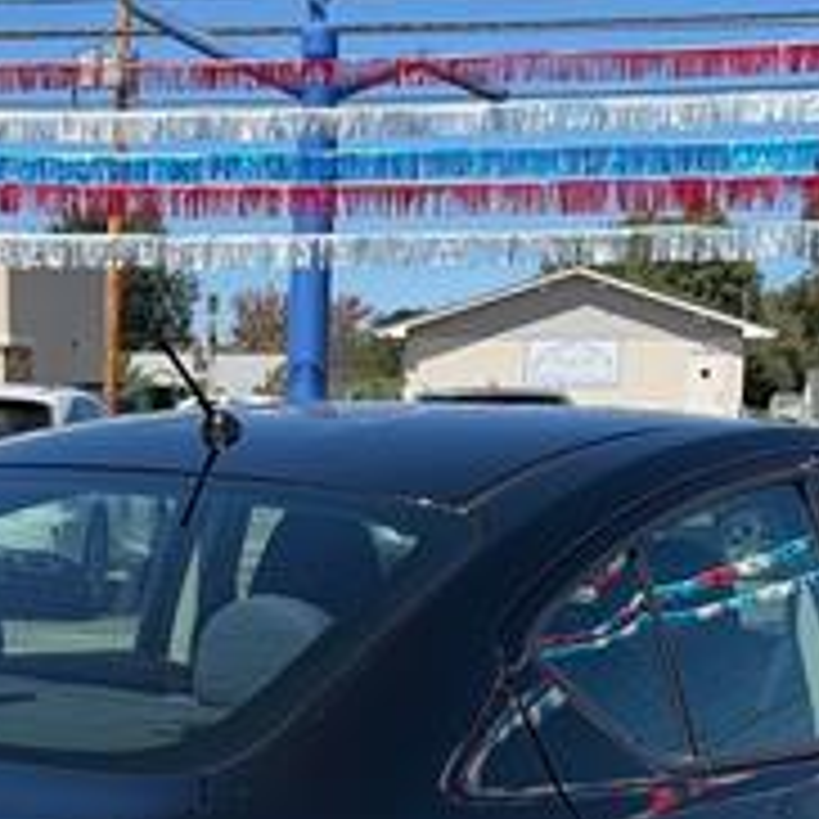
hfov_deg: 21.2
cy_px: 850
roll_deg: -1.0
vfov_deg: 20.6
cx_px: 180
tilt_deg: -13.3
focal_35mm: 81
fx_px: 2168
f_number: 1.6
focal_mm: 5.96
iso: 50
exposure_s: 1/3125
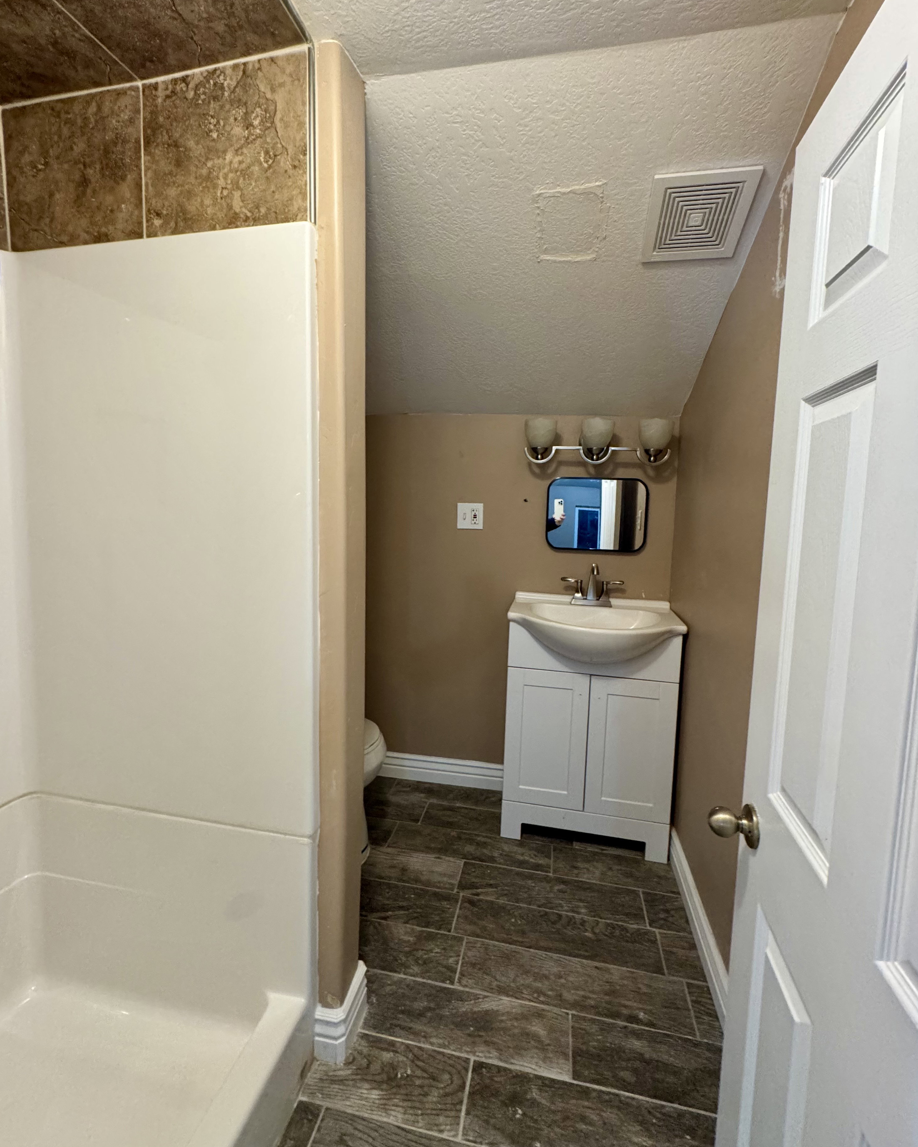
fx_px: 509
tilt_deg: -3.3
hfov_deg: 84.0
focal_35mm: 15
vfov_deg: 96.7
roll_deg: +0.0
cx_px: 464
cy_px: 541
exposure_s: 1/60
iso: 500
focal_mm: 2.22
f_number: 2.2
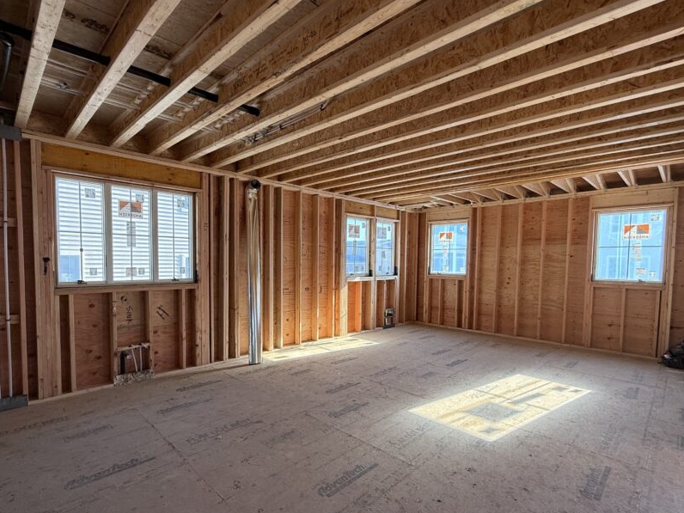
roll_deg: -0.9
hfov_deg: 87.7
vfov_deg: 71.5
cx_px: 327
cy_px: 278
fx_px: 356
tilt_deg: -2.8
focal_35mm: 18
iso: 64
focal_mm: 2.22
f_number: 2.2
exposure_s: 1/124
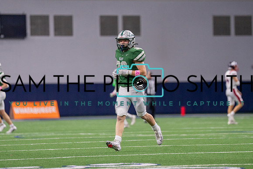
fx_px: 2040
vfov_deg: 4.7
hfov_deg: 7.1
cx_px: 142
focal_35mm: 290
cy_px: 72
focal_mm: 200
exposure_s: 1/1000
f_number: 2.8
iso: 2000
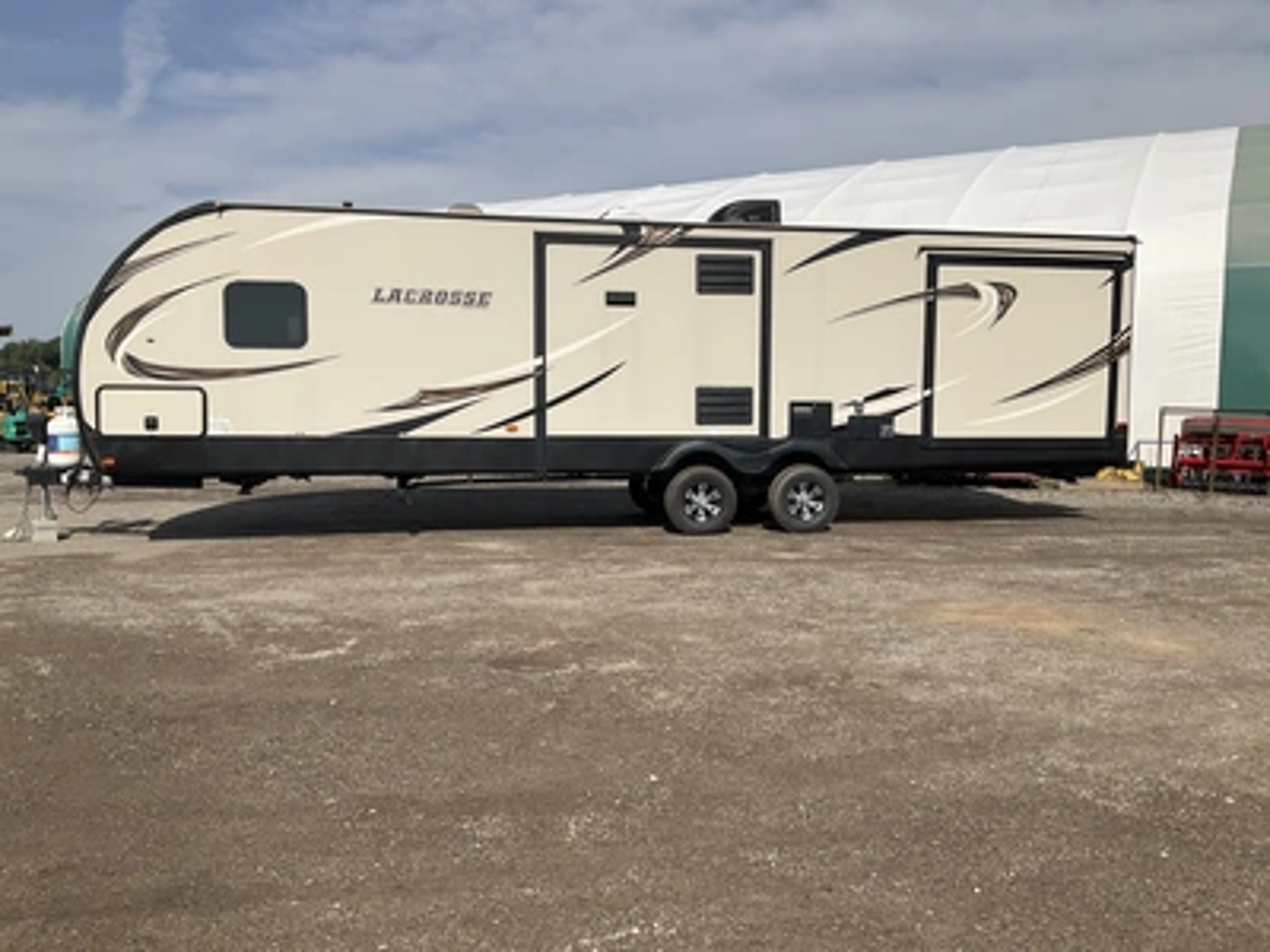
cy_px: 476
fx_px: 1064
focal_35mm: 29
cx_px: 635
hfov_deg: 61.7
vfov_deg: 48.2
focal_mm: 3
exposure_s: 1/3534
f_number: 1.8
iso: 25
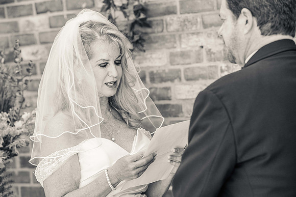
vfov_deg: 9.8
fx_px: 1151
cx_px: 148
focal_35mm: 140
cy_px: 98
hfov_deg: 14.7
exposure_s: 1/640
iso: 1250
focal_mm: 140
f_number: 5.6
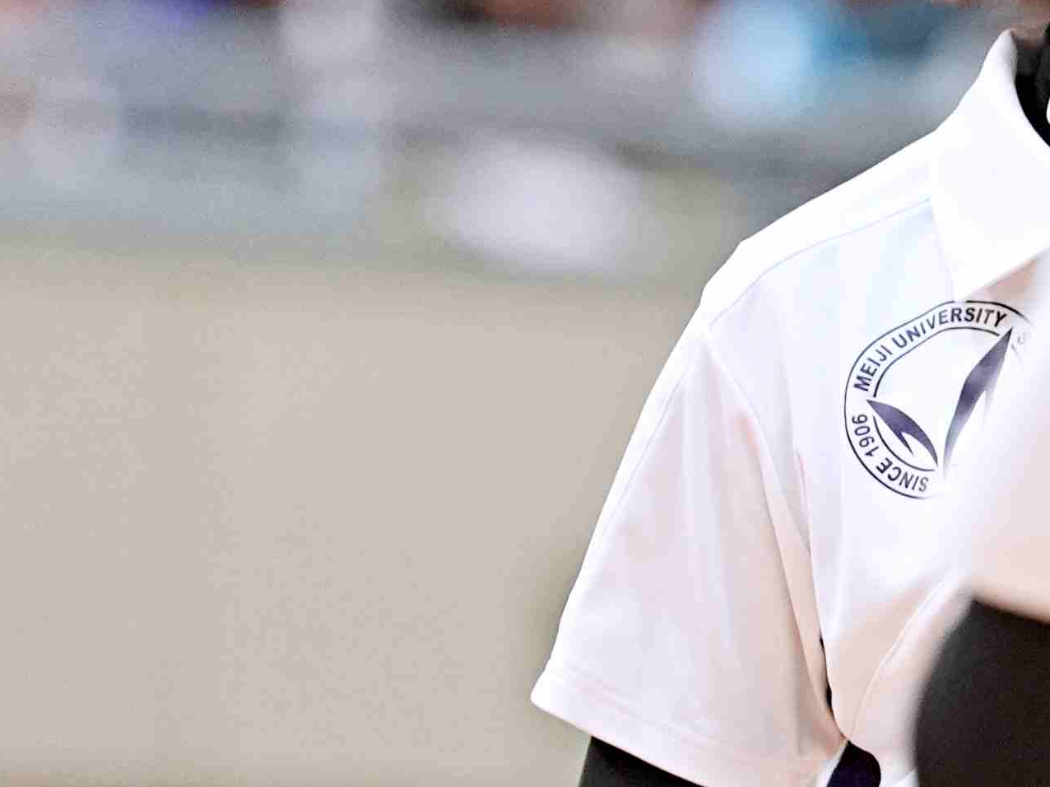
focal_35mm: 782
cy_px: 536
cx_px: 1386
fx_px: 23720
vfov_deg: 1.9
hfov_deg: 2.5
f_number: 2.8
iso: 1600
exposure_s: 1/400
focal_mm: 173
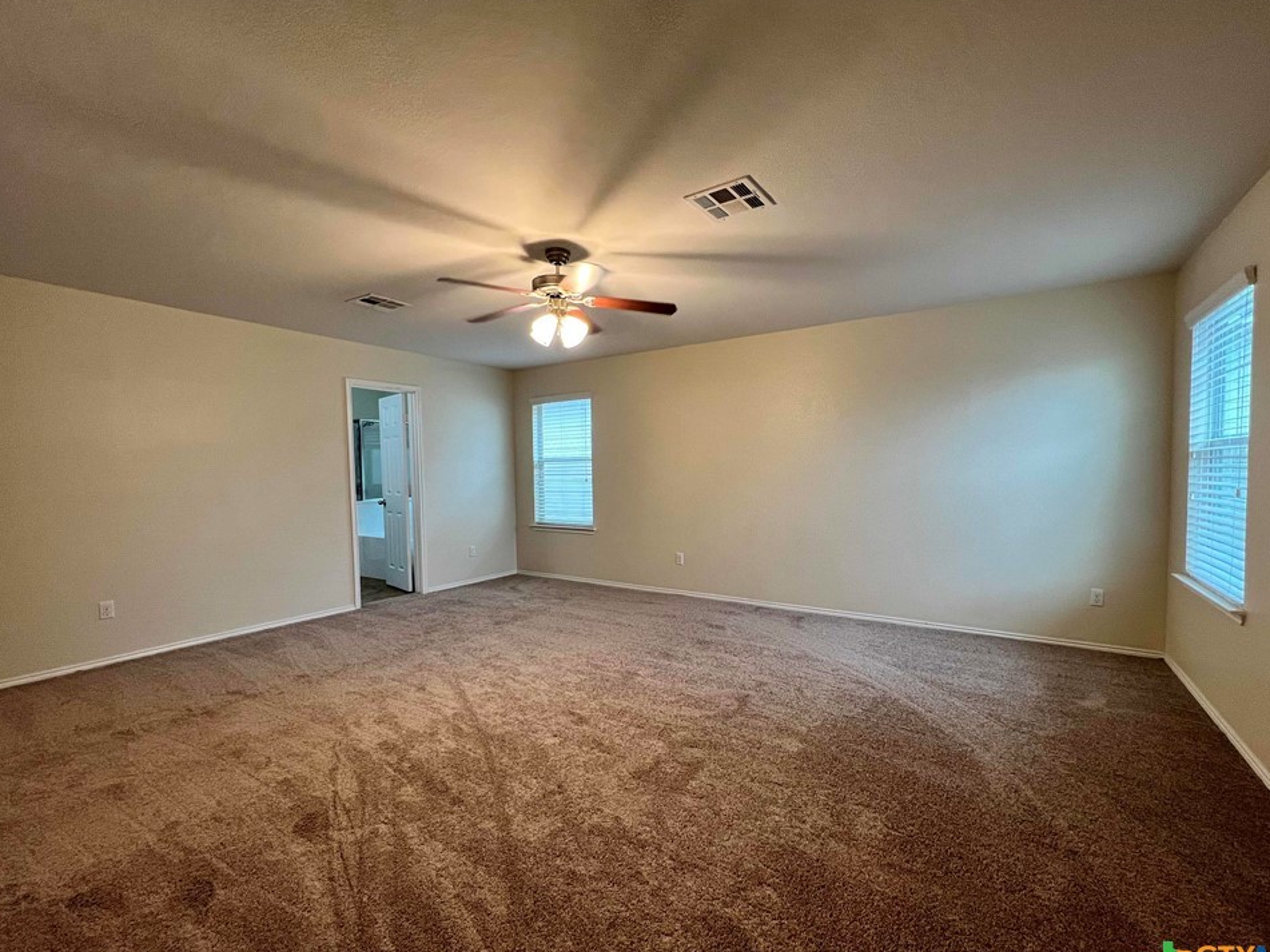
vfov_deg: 85.6
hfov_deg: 102.0
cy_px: 494
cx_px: 664
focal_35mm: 14
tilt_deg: -3.2
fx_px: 514
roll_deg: +0.6
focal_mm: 1.57
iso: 160
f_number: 1.8
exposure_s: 1/60
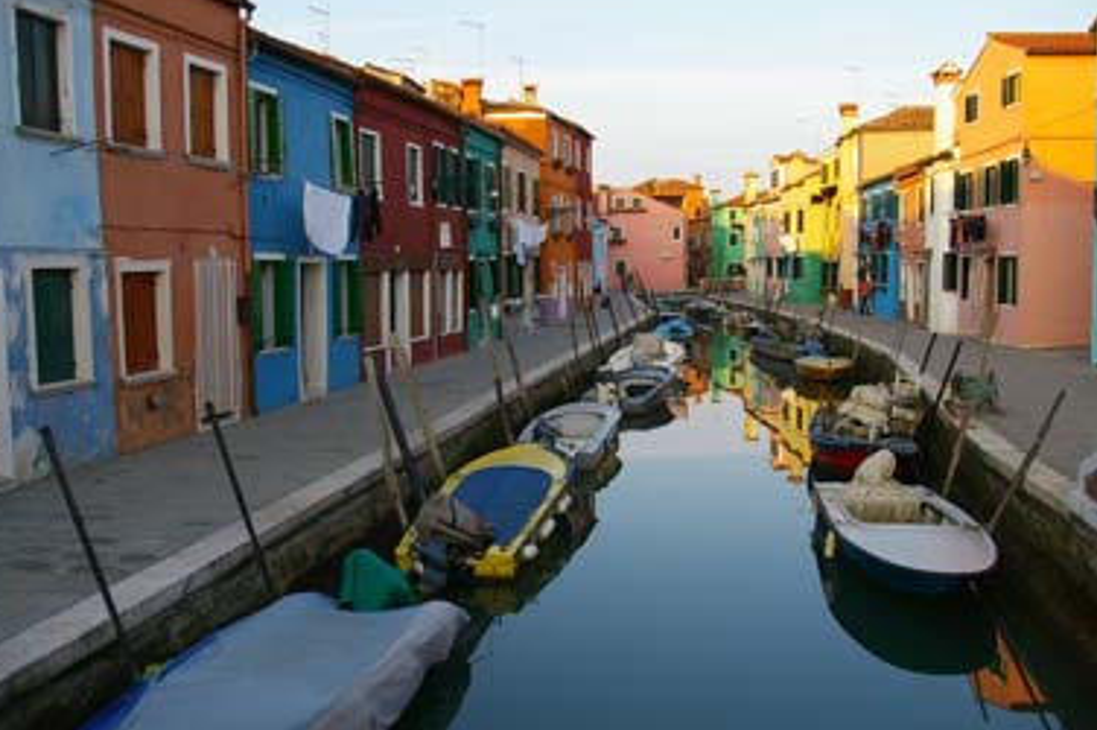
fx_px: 1021
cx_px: 563
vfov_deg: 39.3
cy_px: 350
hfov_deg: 56.5
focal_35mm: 34
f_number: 6.7
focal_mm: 21
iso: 200
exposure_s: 1/125
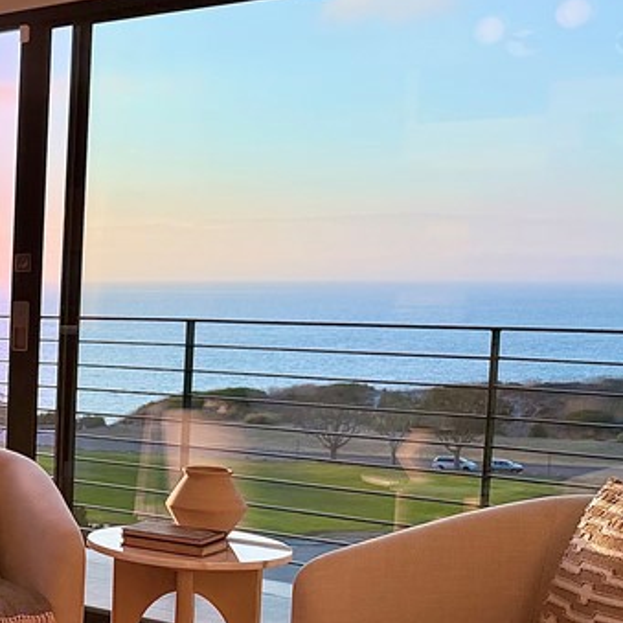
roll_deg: +0.1
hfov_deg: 22.4
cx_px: -296
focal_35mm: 64
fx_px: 1303
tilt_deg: -6.7
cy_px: 417
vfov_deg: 26.7
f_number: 1.78
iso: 100
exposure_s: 1/849
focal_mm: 6.76
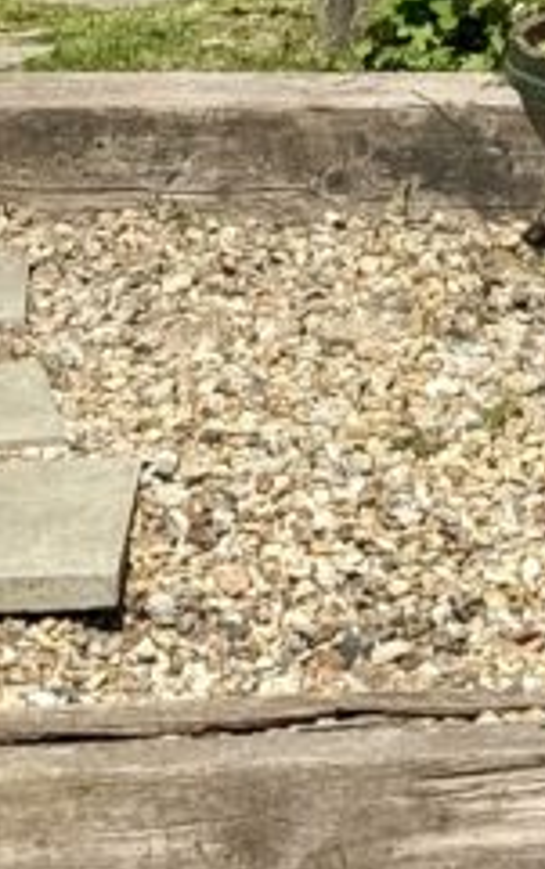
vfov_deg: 9.1
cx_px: 657
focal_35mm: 216
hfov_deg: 6.1
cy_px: -941
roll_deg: -0.4
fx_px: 5124
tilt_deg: +7.1
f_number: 1.78
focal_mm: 6.76
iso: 80
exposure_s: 1/4098
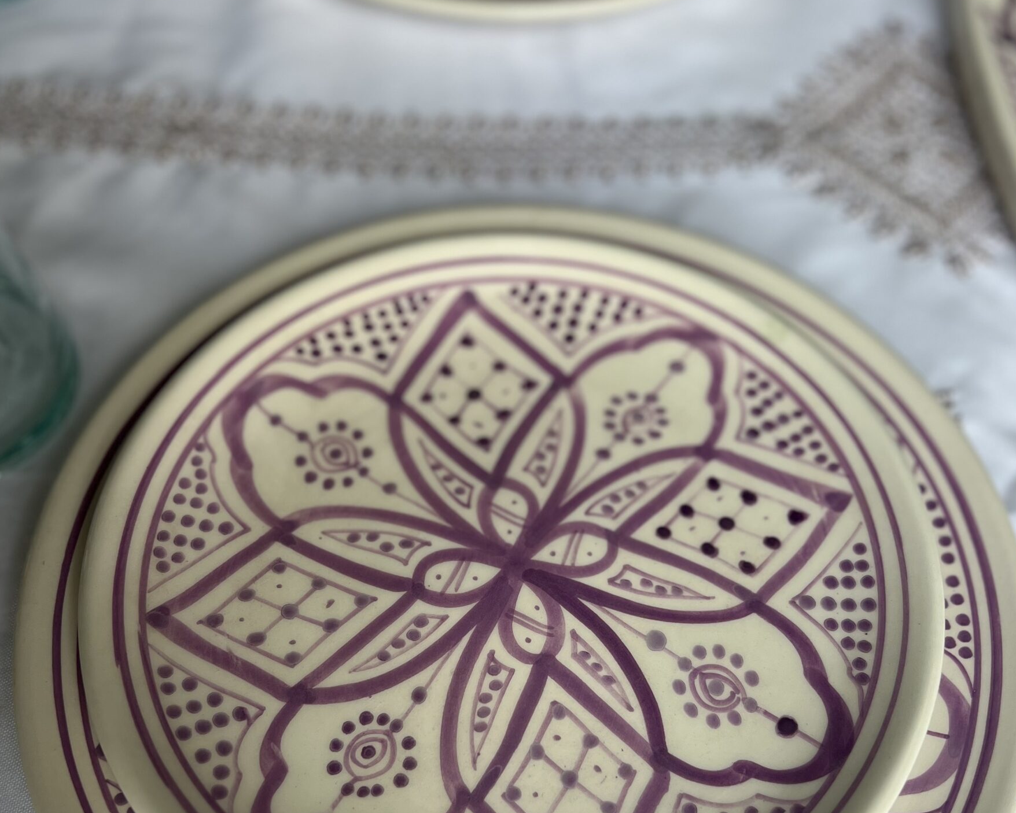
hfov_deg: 49.0
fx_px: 1113
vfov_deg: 39.7
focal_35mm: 37
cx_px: 542
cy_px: 538
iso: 50
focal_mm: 5.7
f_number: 1.5
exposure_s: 1/509
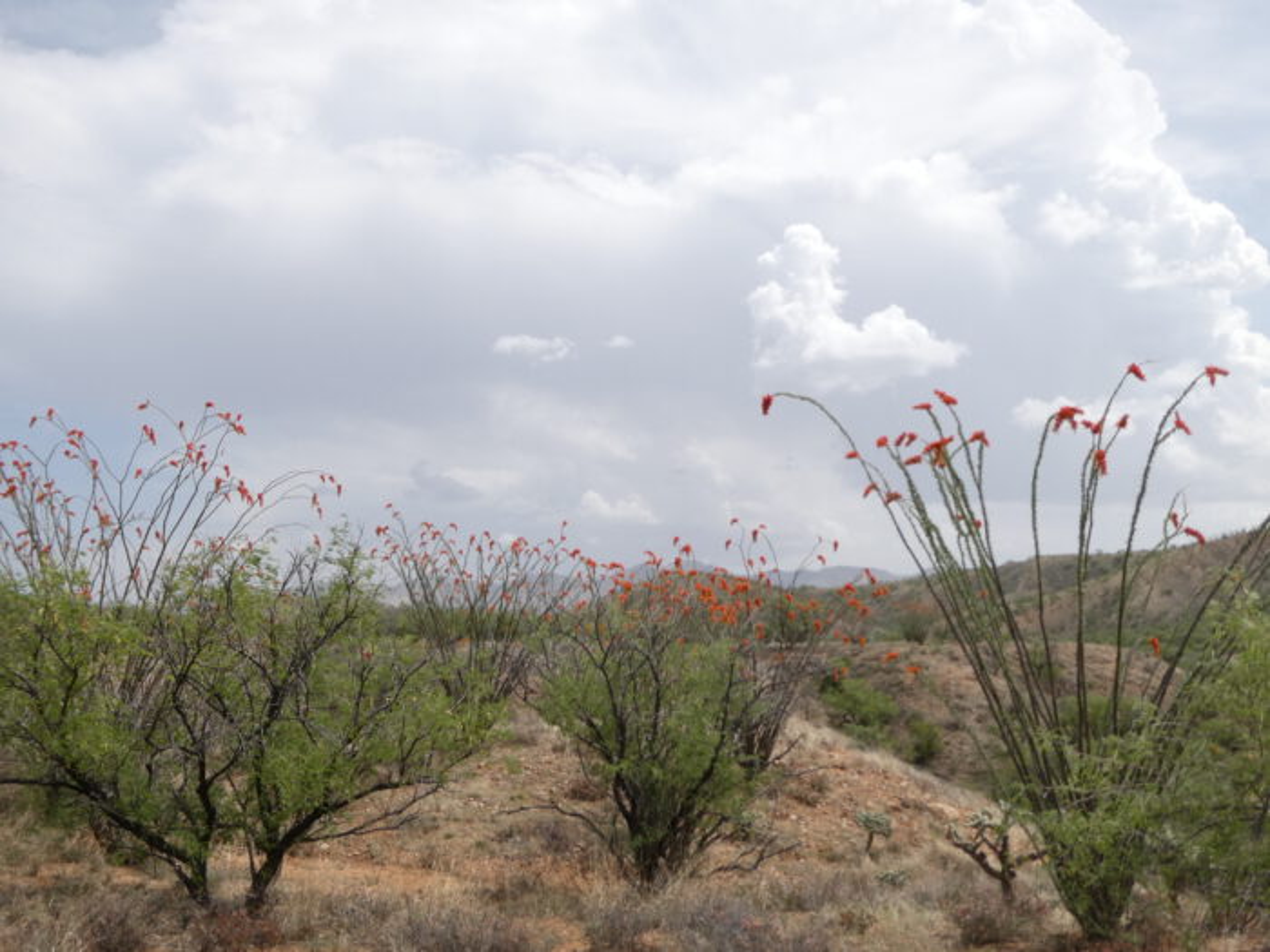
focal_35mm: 33
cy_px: 476
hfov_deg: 55.4
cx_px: 635
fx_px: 1211
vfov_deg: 42.9
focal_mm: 5.8
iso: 80
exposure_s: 1/1000
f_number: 4
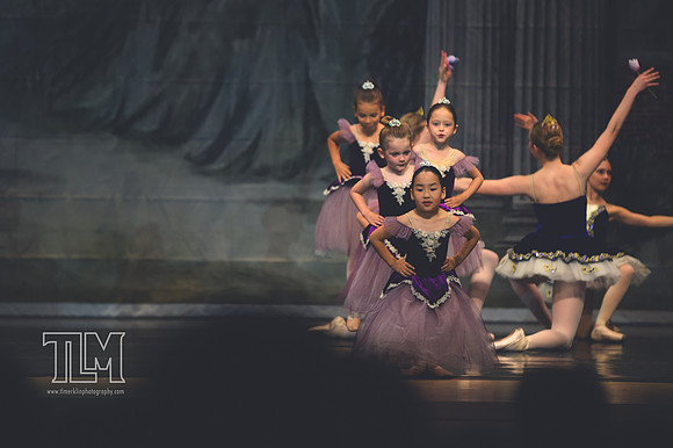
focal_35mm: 300
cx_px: 336
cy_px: 224
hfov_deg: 6.9
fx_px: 5605
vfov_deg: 4.6
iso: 560
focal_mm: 200
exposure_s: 1/500
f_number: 2.8
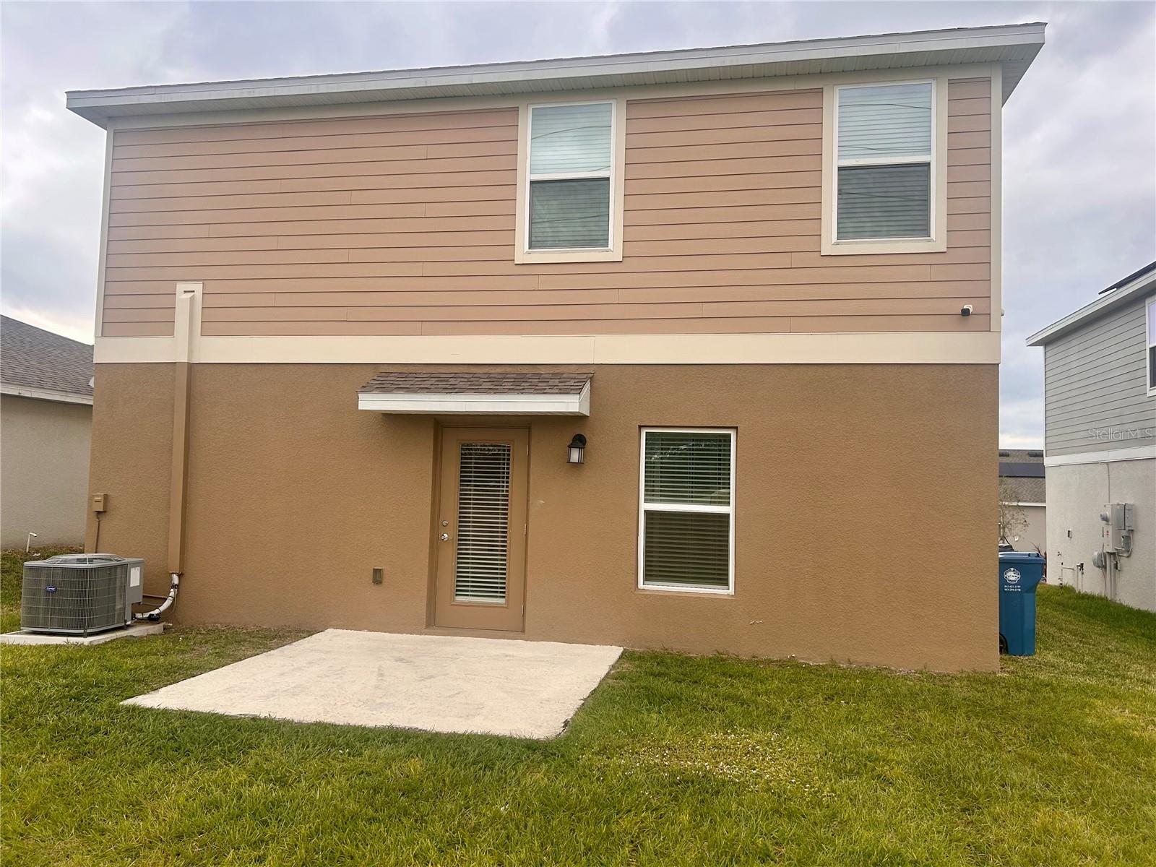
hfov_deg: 67.3
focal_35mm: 26
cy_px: 434
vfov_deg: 53.1
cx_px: 578
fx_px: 868
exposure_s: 1/940
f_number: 1.5
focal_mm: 5.7
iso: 50
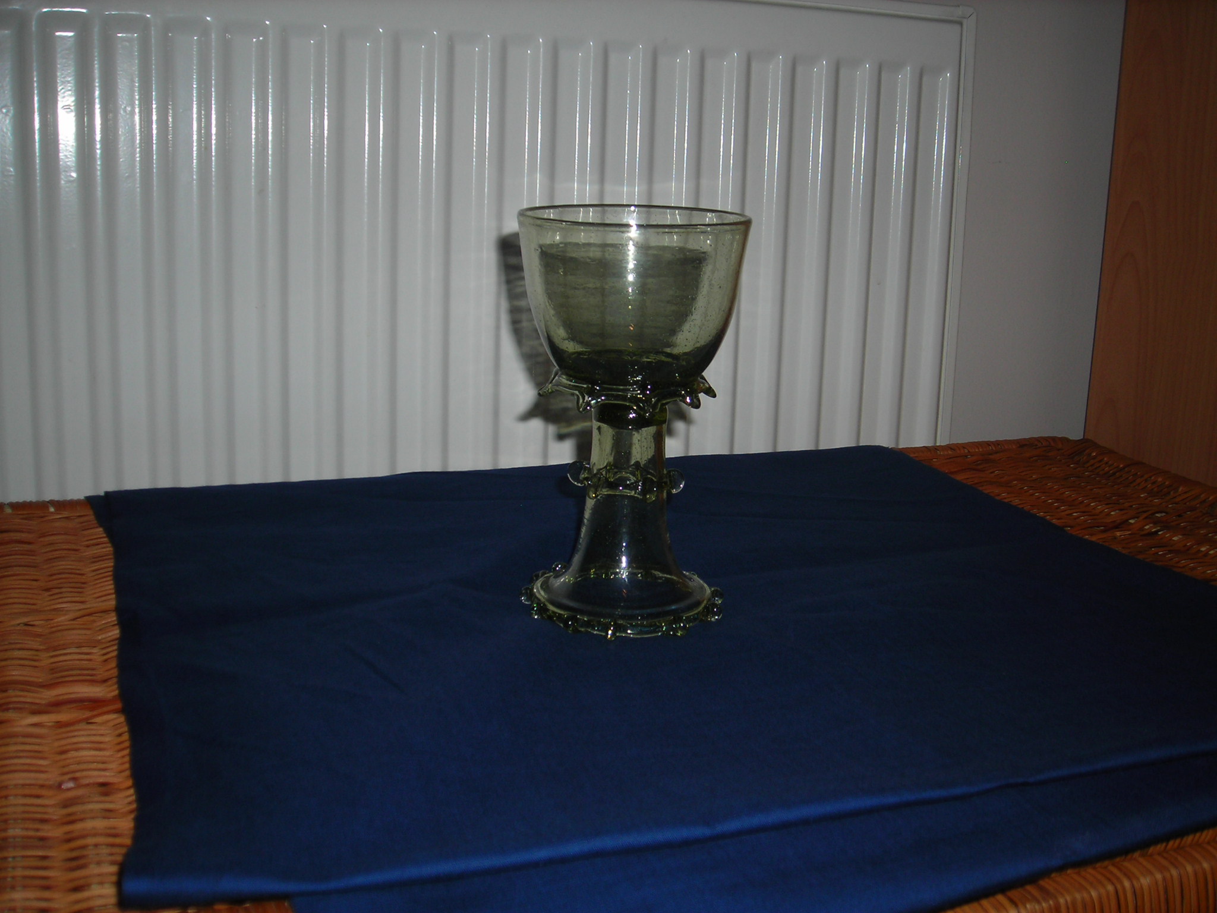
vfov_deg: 37.7
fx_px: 1336
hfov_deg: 49.0
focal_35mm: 38
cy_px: 456
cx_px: 608
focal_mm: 6.3
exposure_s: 1/60.1
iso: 50
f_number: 3.2
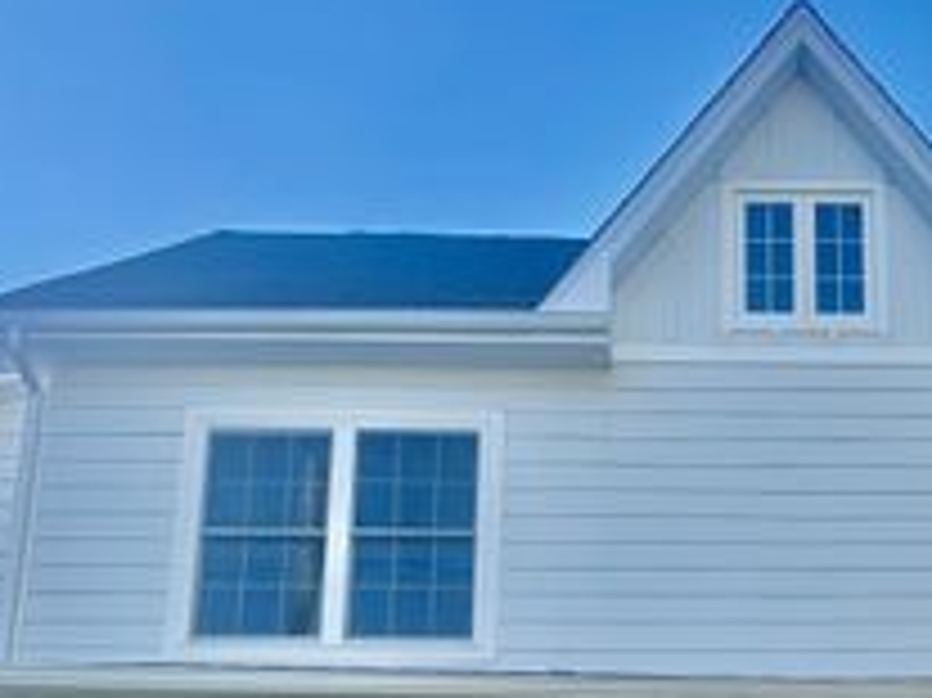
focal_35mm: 58
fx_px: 1561
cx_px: 806
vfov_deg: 24.0
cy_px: 714
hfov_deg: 31.9
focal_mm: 6.86
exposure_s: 1/1779
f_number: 1.78
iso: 80
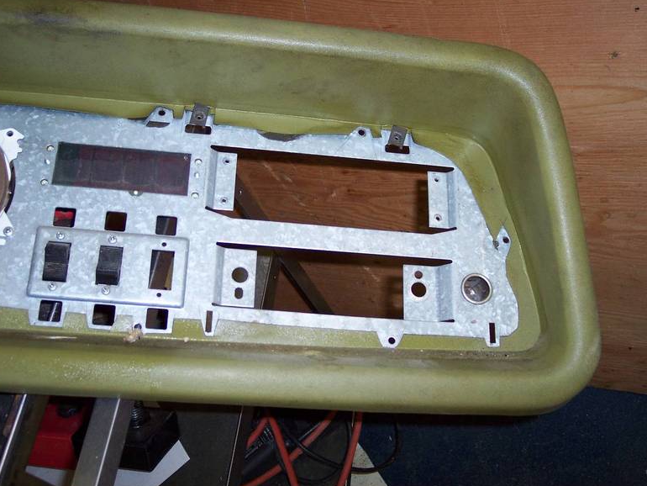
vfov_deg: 36.0
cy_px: 234
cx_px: 315
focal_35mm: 40
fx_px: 748
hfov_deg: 46.8
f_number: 2.8
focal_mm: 8
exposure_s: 1/30
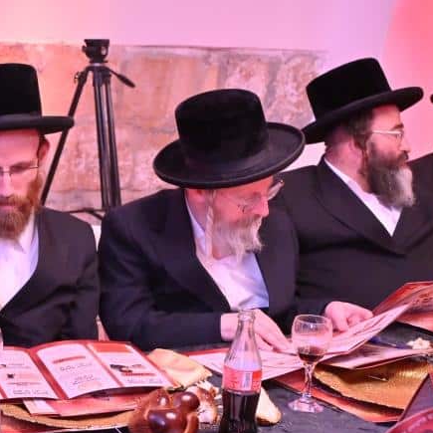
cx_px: 30
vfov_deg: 24.0
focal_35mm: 72
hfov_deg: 23.3
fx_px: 1019
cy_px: 227
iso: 1000
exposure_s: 1/200
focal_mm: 24
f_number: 4
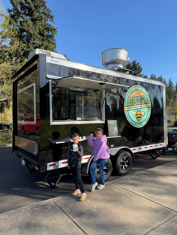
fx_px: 164
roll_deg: +0.3
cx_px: 88
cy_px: 118
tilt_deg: +0.8
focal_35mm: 24
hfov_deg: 56.8
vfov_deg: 71.6
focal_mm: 6.76
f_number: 1.78
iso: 100
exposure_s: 1/1812
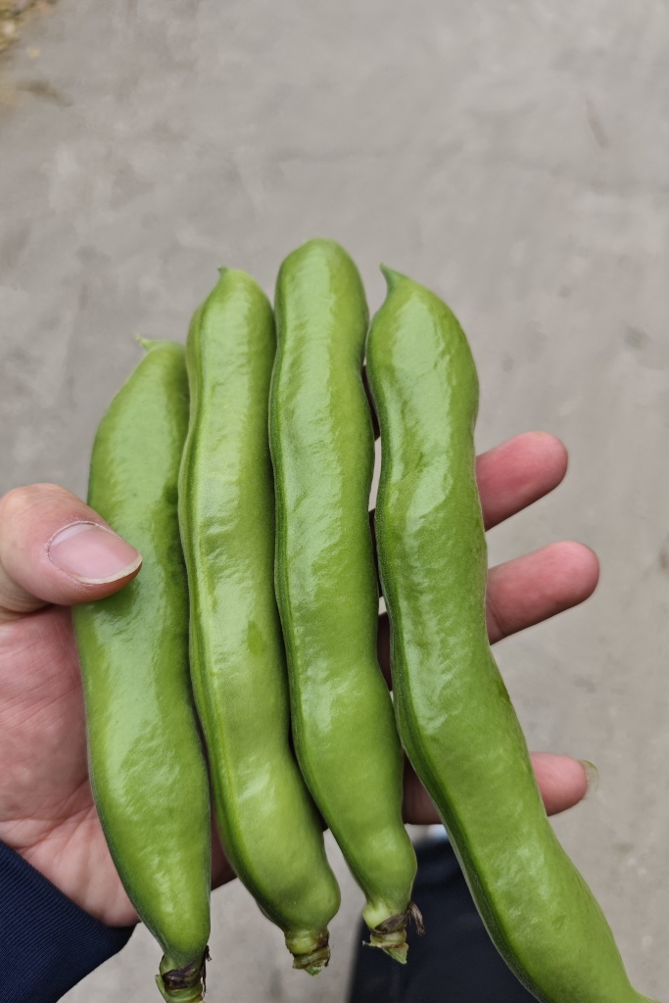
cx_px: 295
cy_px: 482
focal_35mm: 26
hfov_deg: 49.5
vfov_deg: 69.4
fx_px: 724
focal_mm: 5.84
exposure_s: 1/360
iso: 50
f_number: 1.6
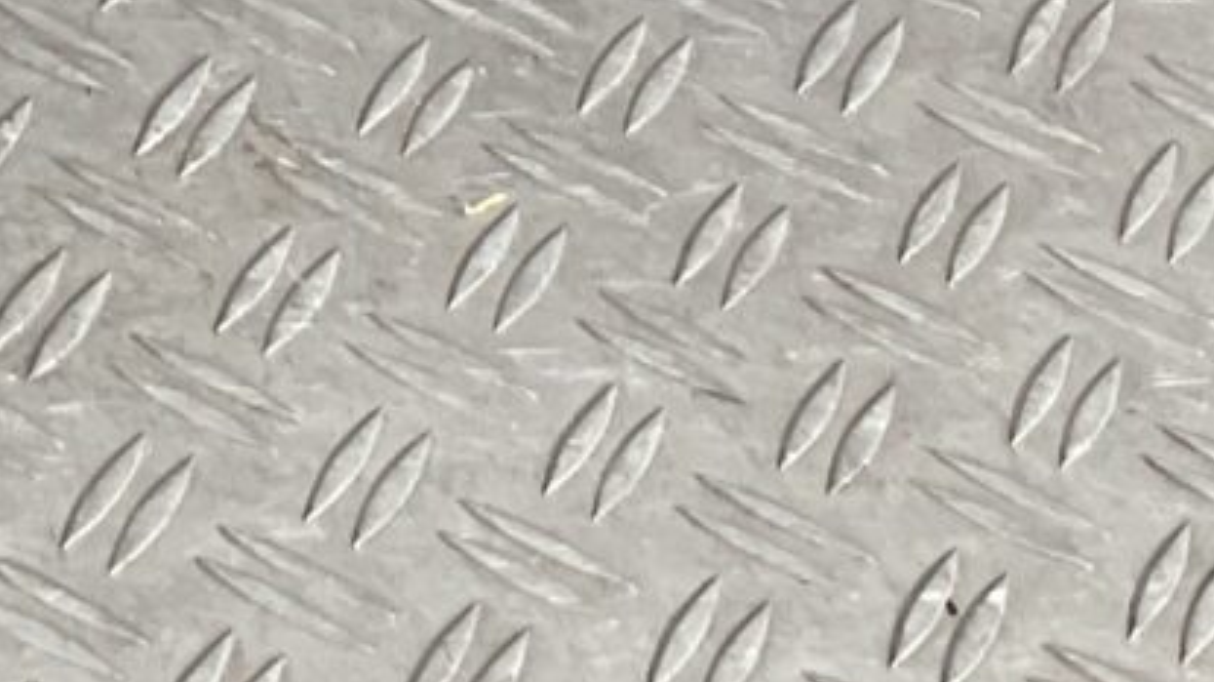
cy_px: -1534
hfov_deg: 10.6
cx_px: -635
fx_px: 6274
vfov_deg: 5.7
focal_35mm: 195
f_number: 1.8
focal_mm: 3
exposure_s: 1/120
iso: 20
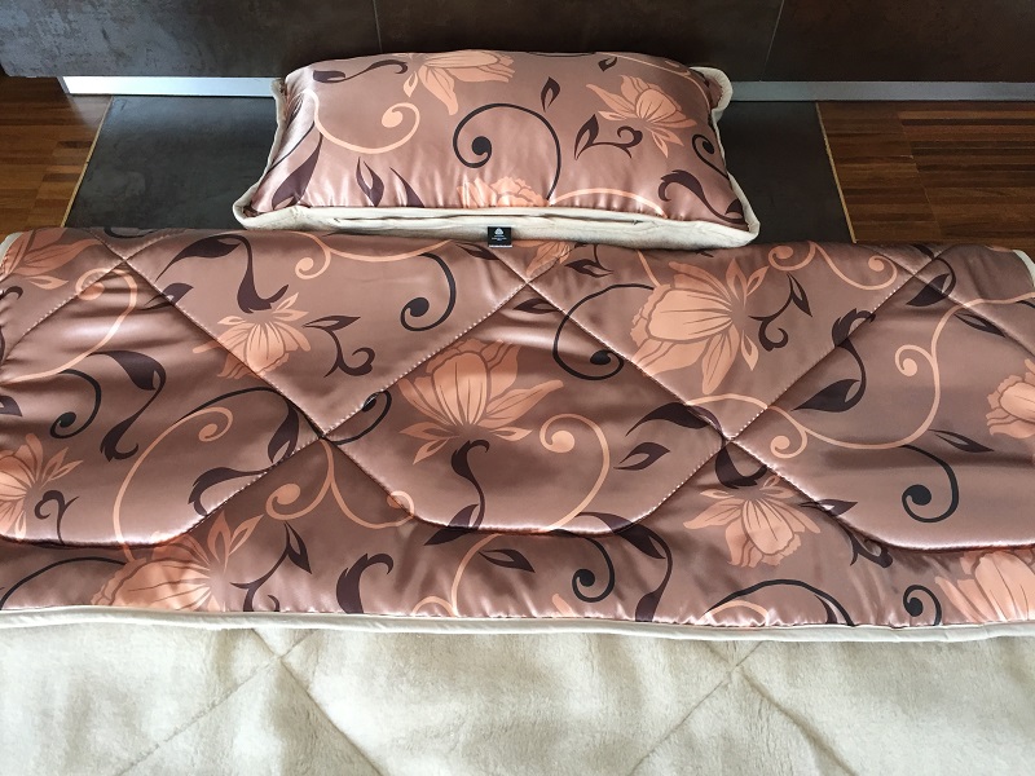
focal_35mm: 29
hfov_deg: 61.7
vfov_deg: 48.2
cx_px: 518
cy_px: 388
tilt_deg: -56.8
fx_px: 867
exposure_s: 1/33
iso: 125
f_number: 2.2
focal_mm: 4.15
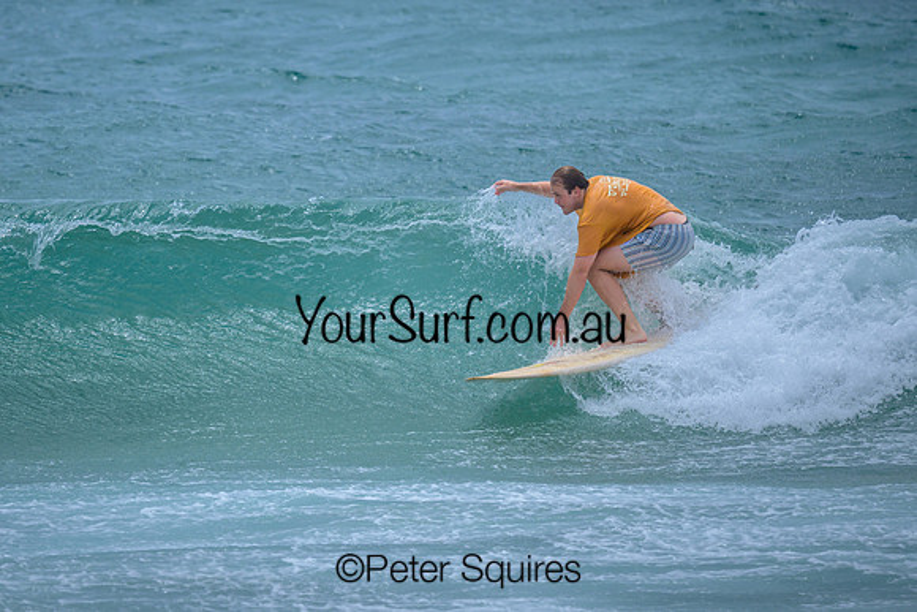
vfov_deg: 1.3
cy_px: 296
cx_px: 397
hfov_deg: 1.9
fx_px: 28035
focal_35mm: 1100
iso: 250
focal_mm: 800
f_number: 6.3
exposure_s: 1/3200
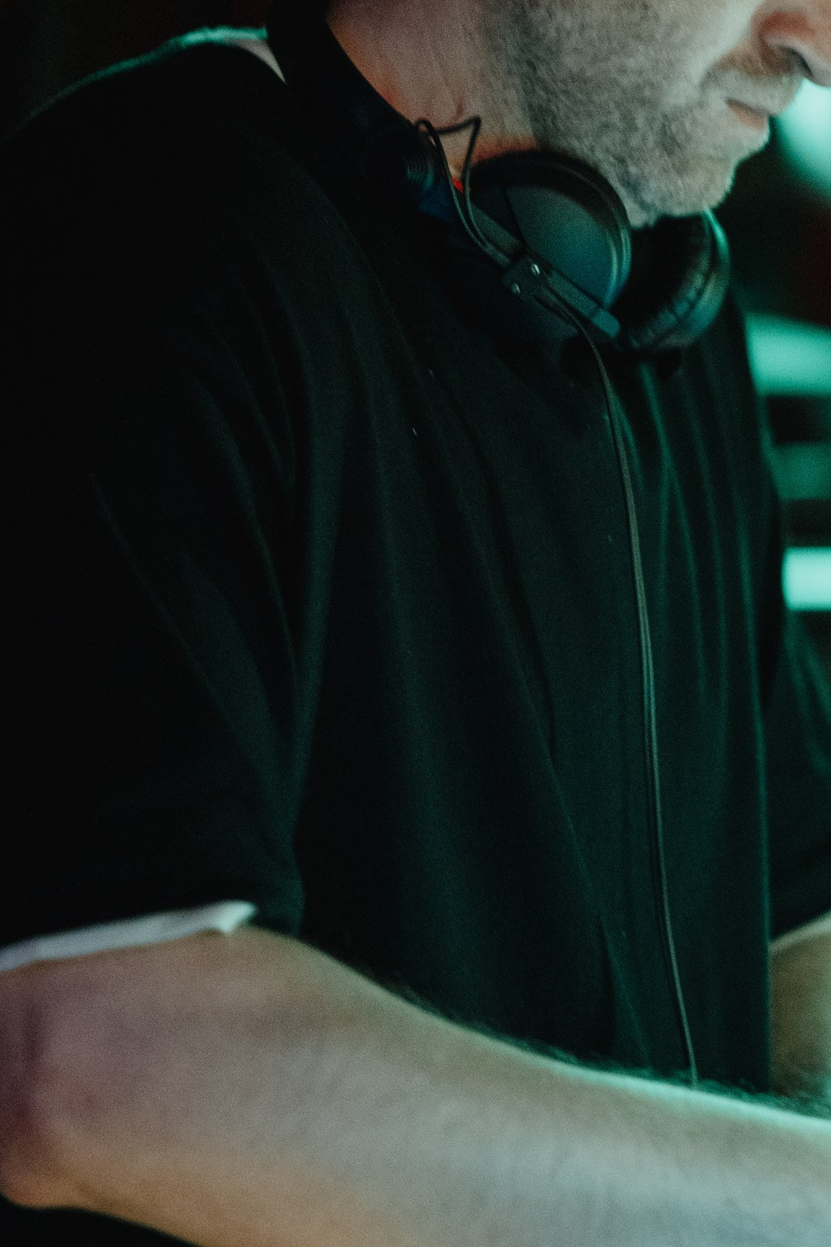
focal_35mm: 216
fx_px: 7480
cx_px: 857
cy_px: 241
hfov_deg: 6.3
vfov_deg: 9.5
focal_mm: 85
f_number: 1.4
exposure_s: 1/80
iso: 3200
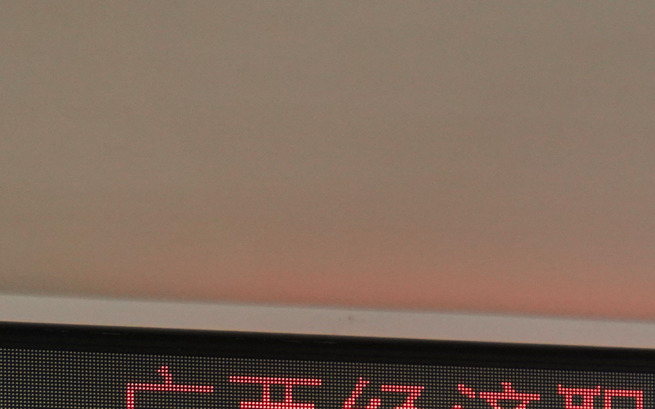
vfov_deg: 7.8
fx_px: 2803
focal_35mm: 157
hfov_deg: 12.5
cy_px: 969
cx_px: 1046
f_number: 2.8
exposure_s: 1/160
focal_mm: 33
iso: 1600
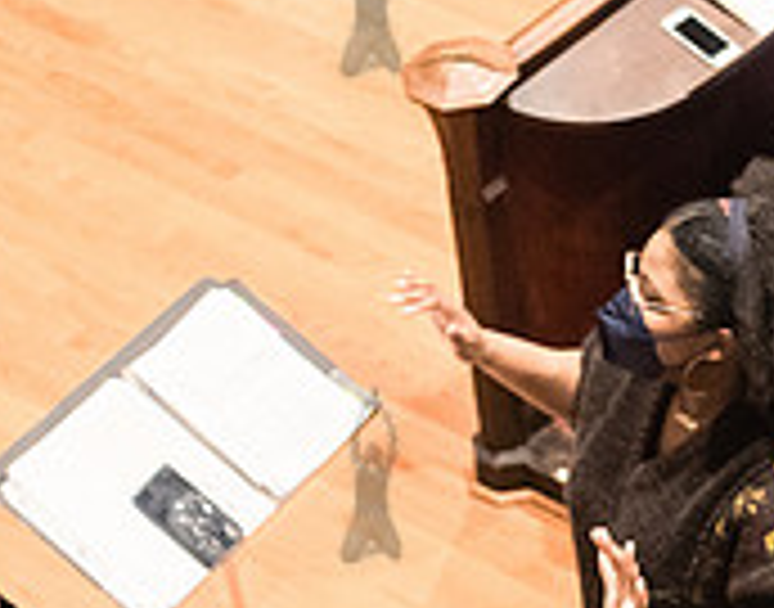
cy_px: 585
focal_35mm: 144
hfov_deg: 13.3
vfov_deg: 10.5
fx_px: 3274
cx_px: 758
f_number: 3.5
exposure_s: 1/125
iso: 4000
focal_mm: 35
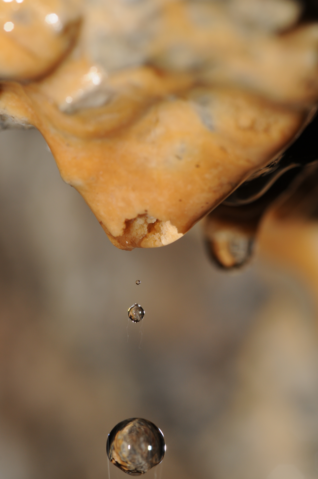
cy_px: 240
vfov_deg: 13.1
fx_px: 2092
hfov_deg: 8.7
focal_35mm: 158
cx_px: 159
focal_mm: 105
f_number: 10
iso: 200
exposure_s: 1/60
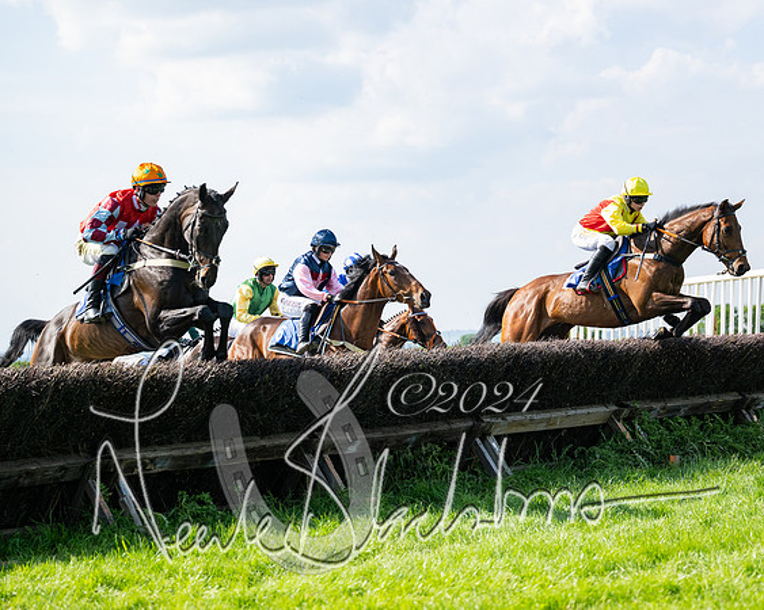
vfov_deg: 19.4
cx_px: 420
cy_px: 305
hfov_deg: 24.2
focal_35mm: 79
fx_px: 1783
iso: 400
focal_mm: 70
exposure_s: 1/4000
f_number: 3.2
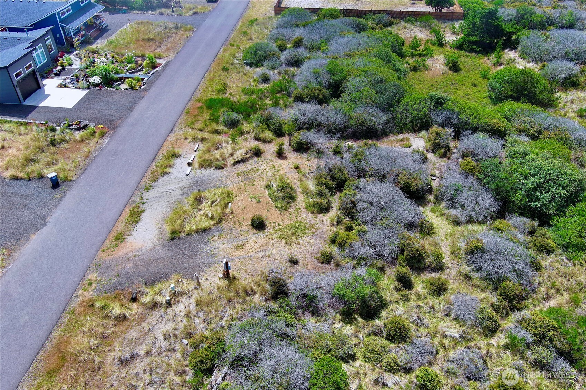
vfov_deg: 45.0
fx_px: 472
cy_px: 195
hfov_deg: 63.7
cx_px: 293
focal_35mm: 29
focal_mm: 10.57
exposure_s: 1/731
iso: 100
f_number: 2.8
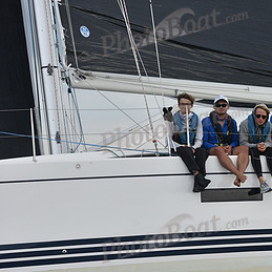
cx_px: 304
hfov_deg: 8.2
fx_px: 1894
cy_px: 166
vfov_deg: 8.2
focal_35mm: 213
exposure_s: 1/800
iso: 400
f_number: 6.3
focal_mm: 112
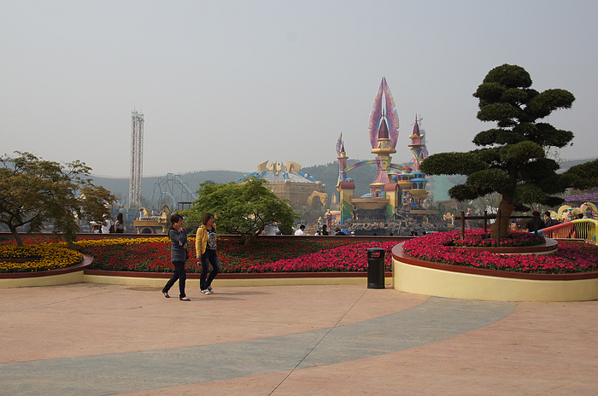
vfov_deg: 36.7
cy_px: 198
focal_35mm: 36
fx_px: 597
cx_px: 299
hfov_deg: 53.2
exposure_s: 1/400
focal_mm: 24
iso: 100
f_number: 8
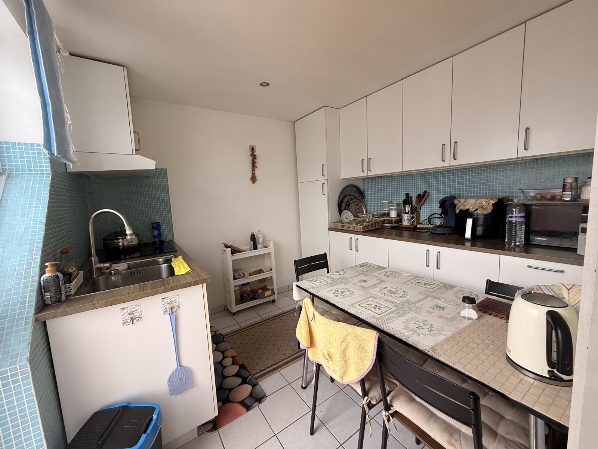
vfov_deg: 85.7
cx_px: 299
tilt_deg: -5.0
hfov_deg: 102.1
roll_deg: +2.9
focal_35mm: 14
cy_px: 224
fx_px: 242
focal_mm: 2.22
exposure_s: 1/99
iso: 80
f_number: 2.2
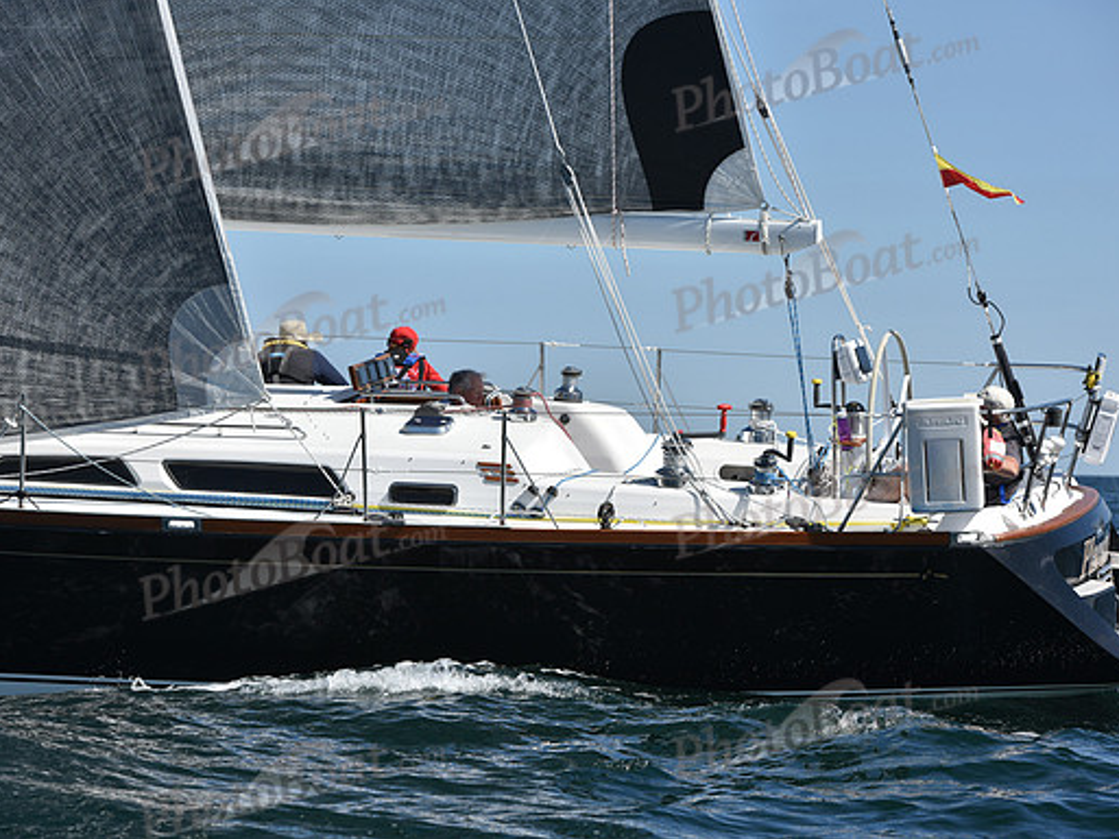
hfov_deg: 12.1
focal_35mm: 163
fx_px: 5270
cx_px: 561
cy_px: 420
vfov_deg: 9.1
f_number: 9
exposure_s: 1/1250
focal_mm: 150
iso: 250
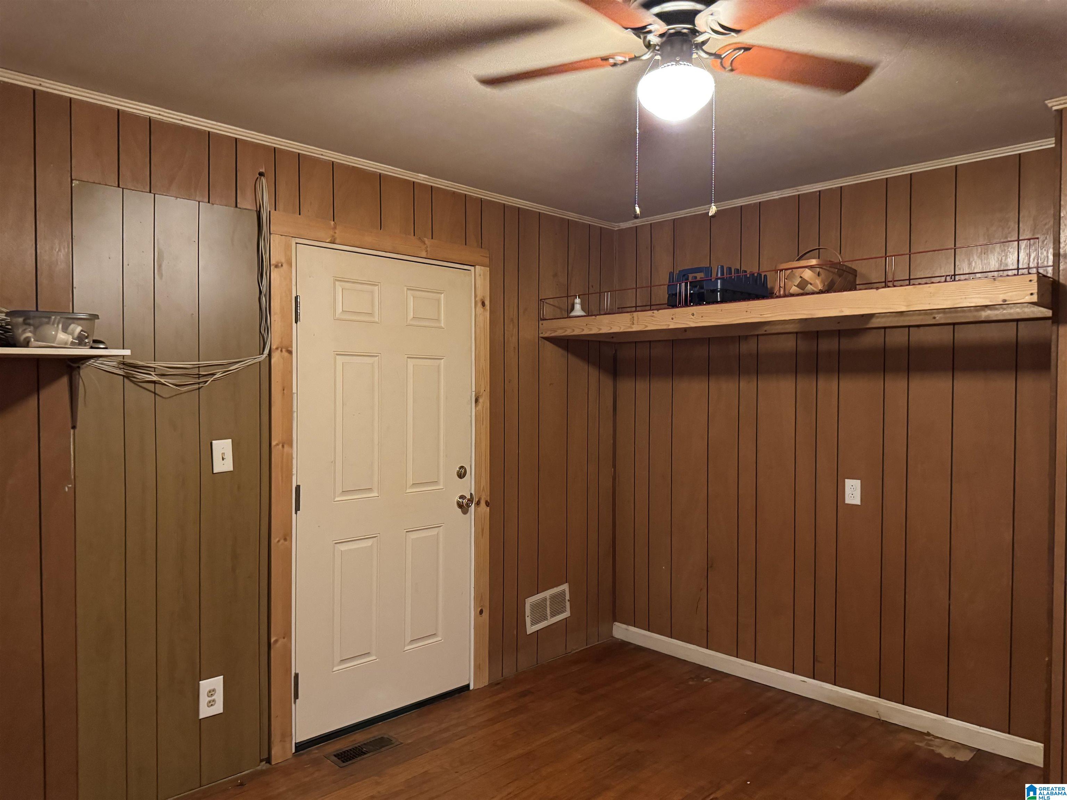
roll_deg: -0.3
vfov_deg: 56.8
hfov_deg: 71.6
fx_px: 740
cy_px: 400
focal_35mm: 24
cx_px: 534
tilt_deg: -0.8
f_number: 1.78
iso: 800
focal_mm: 6.76
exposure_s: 1/30
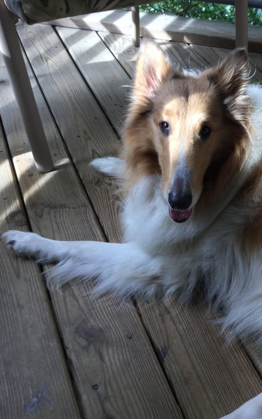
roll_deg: -3.1
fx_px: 503
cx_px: 264
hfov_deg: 27.5
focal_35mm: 44
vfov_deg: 45.3
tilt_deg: -40.9
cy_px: 210
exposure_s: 1/60
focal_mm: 3.3
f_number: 2.4
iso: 32
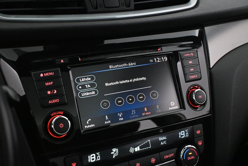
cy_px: 83
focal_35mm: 49
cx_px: 124
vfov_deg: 27.7
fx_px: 336
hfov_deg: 40.5
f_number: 5
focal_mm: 32.5
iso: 6400
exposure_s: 1/60
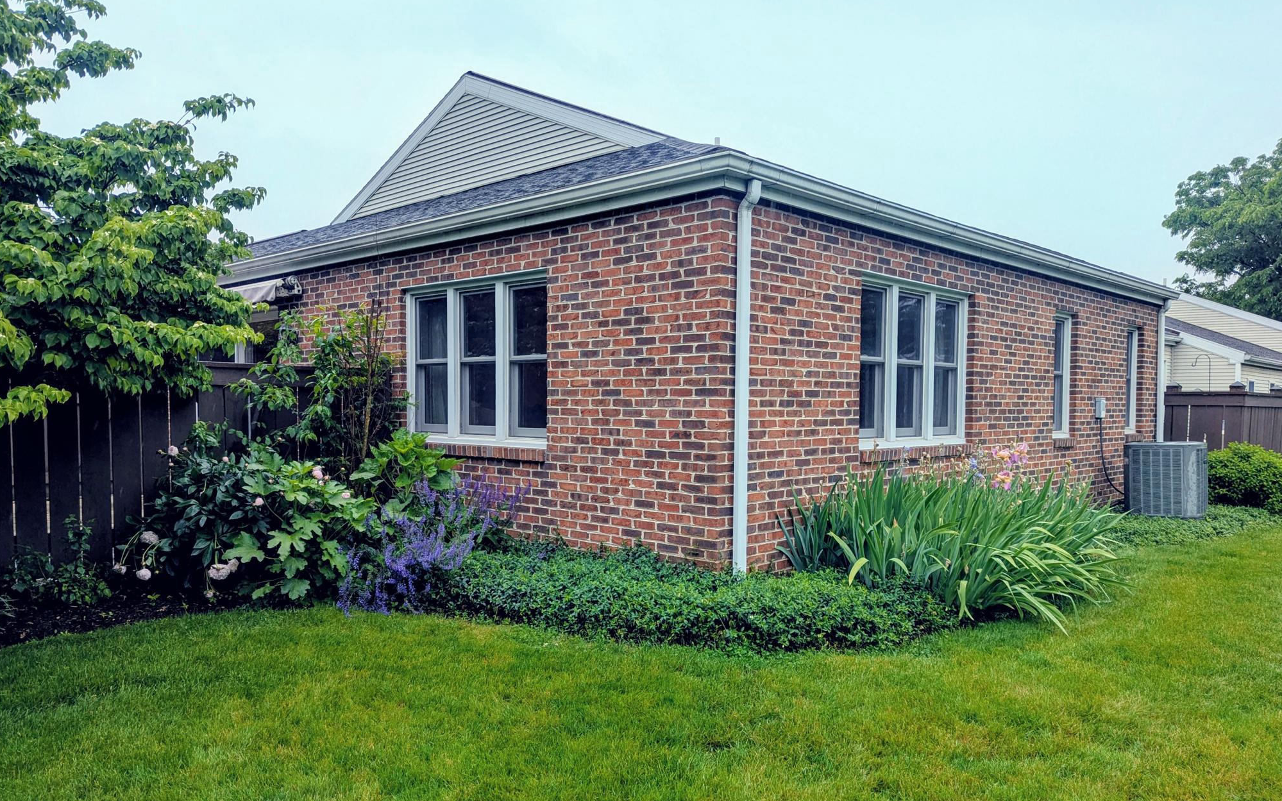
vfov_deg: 47.5
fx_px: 908
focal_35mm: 26
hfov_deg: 70.4
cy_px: 446
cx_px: 646
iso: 46
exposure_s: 1/327
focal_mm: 6.81
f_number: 1.85
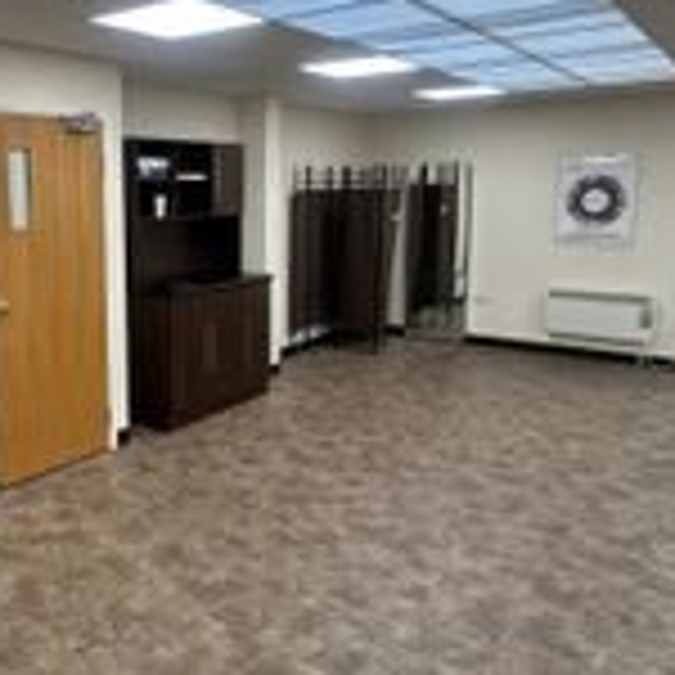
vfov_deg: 49.5
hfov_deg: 47.5
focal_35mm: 33
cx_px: 153
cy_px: 284
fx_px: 728
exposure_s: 1/100
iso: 160
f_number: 2.2
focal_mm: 2.22
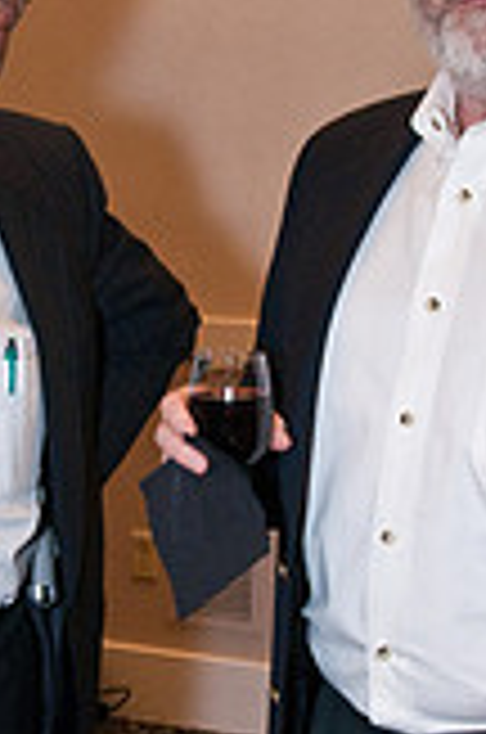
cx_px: 200
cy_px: 396
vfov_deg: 19.0
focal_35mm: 108
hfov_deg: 12.6
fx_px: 2196
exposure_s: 1/60
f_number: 6.3
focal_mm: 26
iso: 640
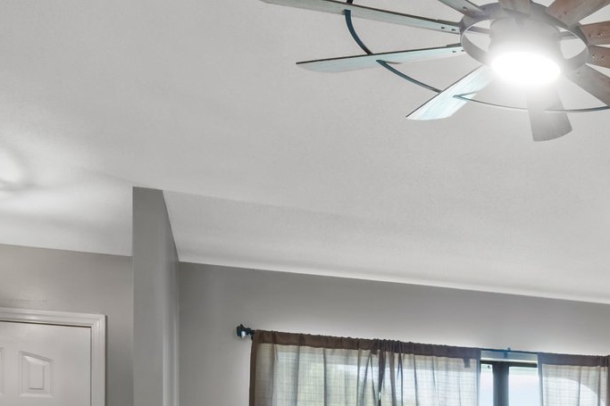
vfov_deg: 22.3
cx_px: 820
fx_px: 915
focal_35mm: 54
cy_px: 538
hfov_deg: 28.9
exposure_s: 2
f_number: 8
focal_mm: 12
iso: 320
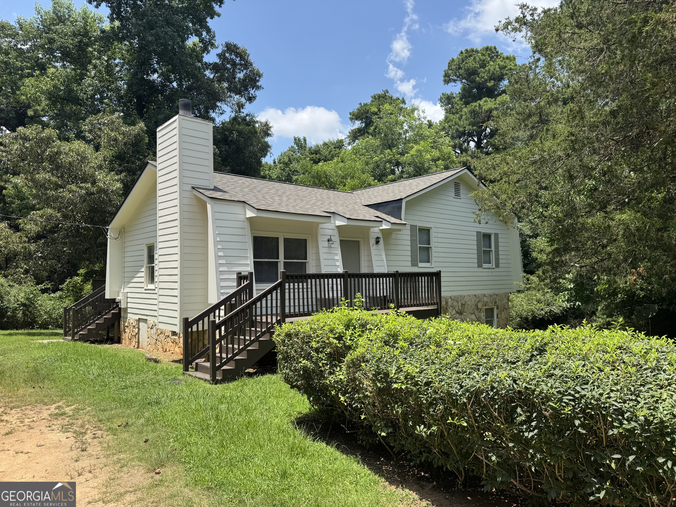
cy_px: 254
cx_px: 338
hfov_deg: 71.6
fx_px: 469
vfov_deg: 56.8
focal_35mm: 24
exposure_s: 1/2604
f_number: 1.78
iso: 80
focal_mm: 6.76
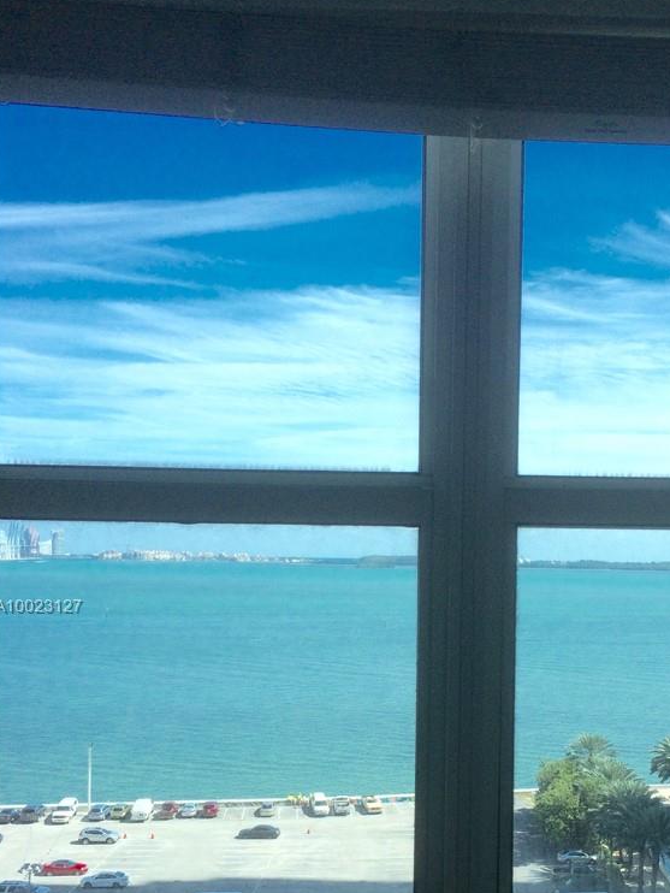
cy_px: 608
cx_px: 453
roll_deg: +1.7
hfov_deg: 35.6
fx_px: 1032
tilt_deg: -3.5
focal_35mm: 40
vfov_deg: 45.9
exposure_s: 1/1520
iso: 32
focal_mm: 4.15
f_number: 2.2
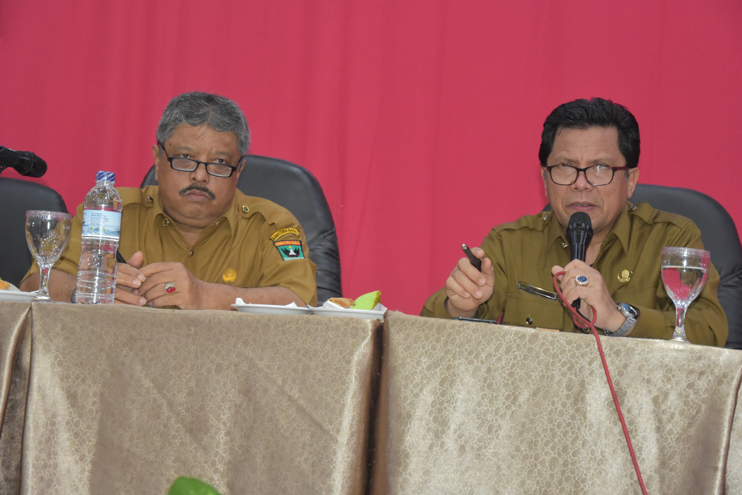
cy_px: 248
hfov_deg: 23.4
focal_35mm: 87
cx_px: 371
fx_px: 1793
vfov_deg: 15.7
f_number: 5
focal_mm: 58
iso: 4500
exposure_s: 1/60
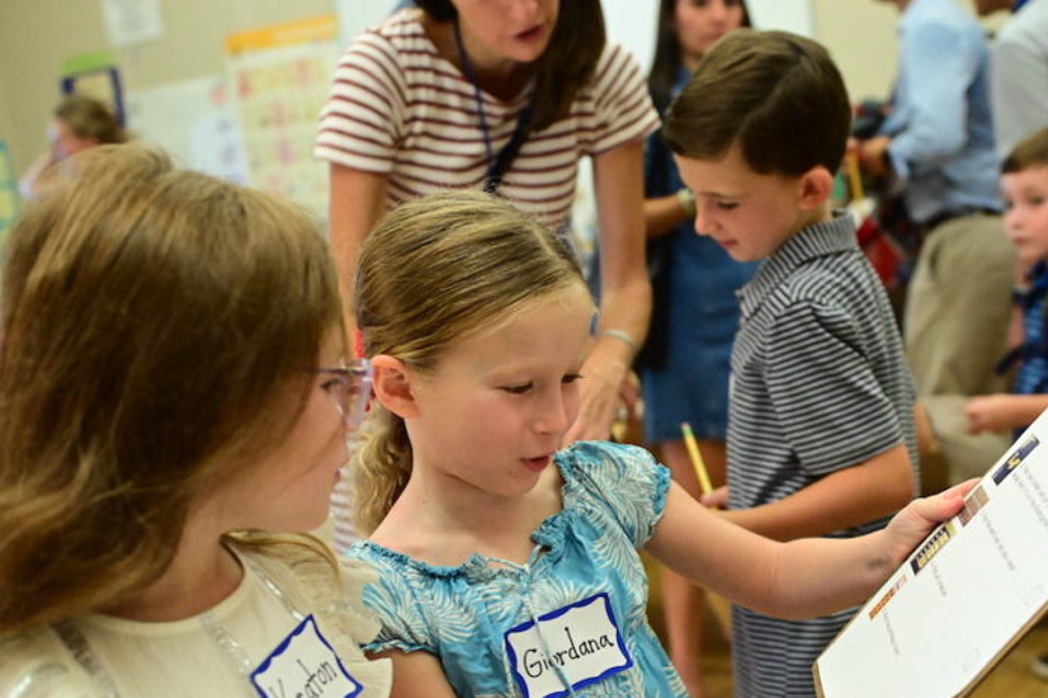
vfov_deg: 24.0
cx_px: 688
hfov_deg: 35.3
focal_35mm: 56
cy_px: 504
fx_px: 1630
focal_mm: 38
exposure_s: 1/640
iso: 8000
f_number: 2.8
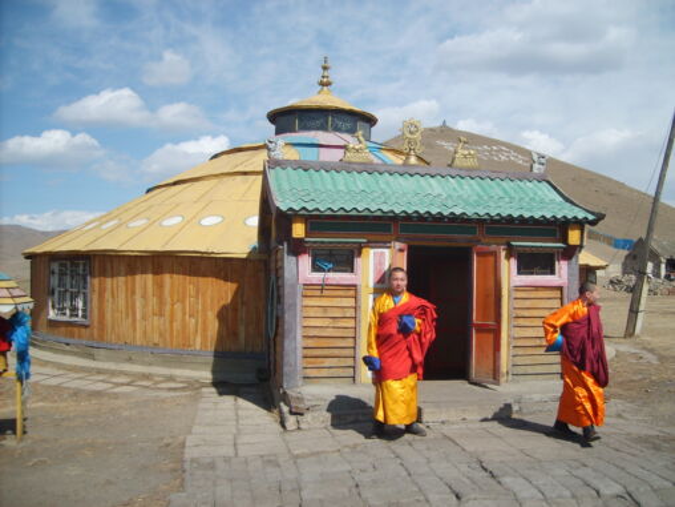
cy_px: 254
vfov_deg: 40.7
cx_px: 338
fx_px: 682
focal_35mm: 35
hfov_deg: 52.6
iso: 50
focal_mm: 5.8
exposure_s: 1/250
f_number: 7.1
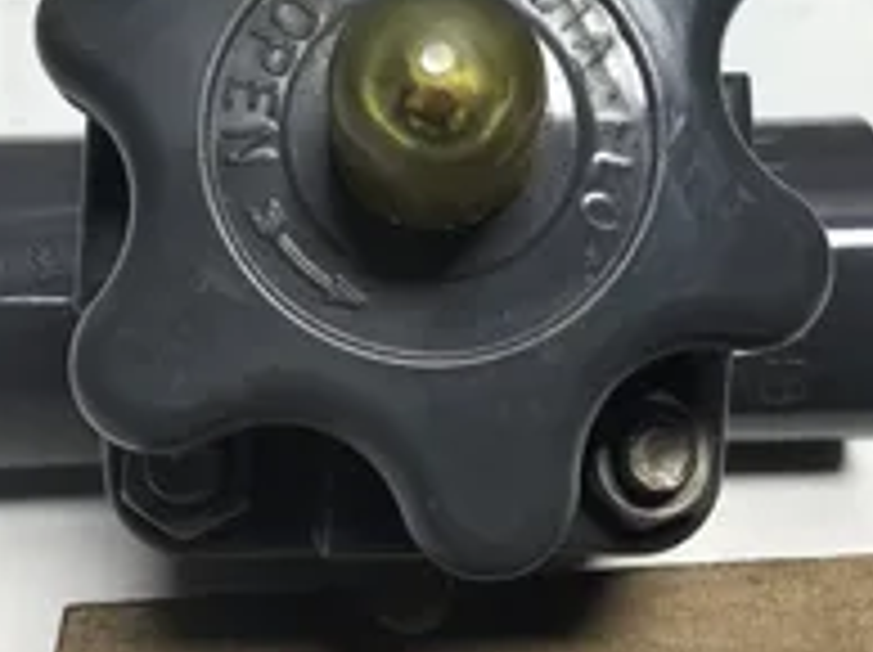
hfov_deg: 30.3
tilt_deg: -47.9
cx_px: 477
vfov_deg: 22.3
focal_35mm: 64
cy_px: 49
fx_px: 1612
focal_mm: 3.3
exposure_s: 1/120
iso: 32
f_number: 2.4
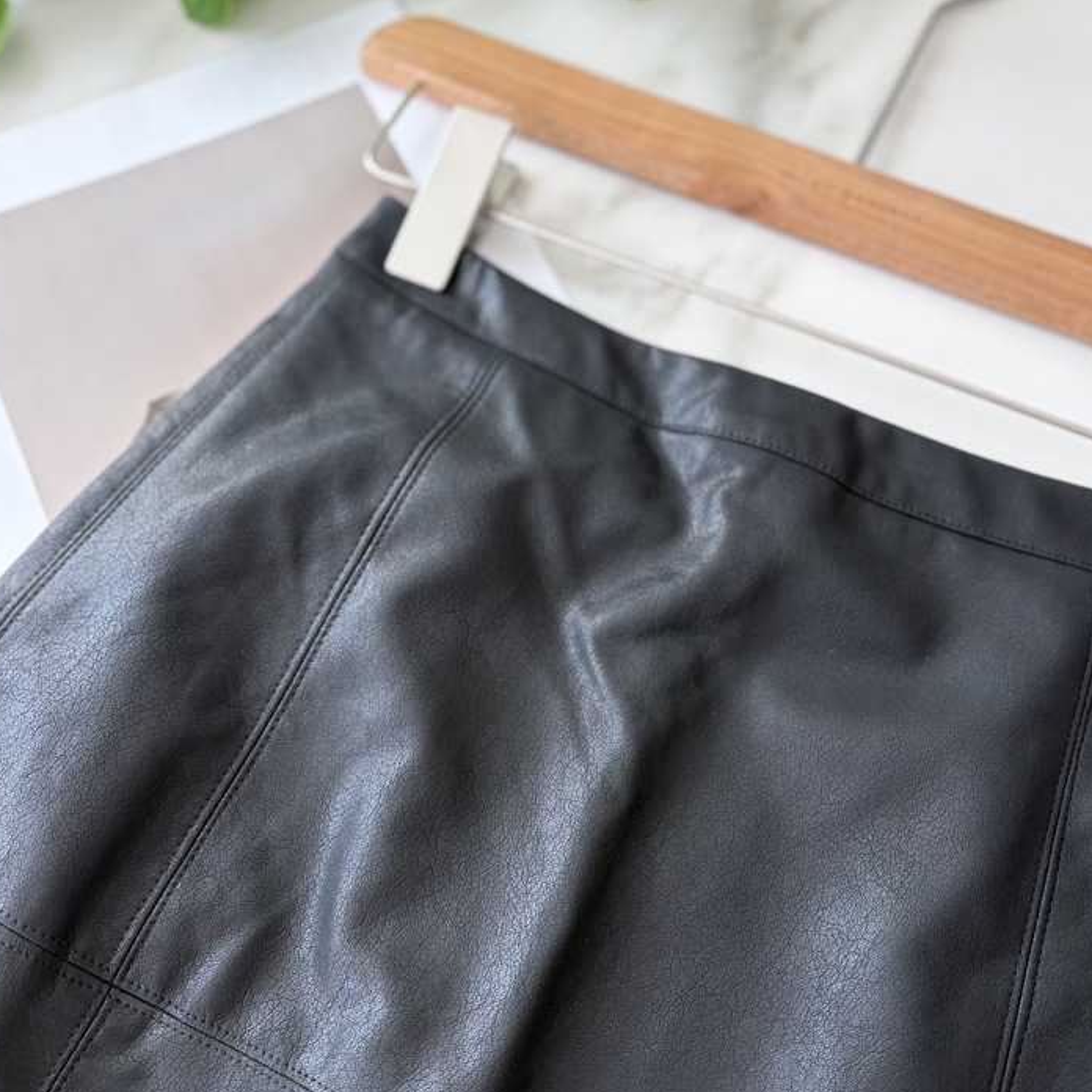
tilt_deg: -69.7
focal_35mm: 33
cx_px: 543
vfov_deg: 49.6
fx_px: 1178
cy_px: 631
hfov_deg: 49.7
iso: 80
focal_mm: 5.96
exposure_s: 1/122
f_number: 1.6
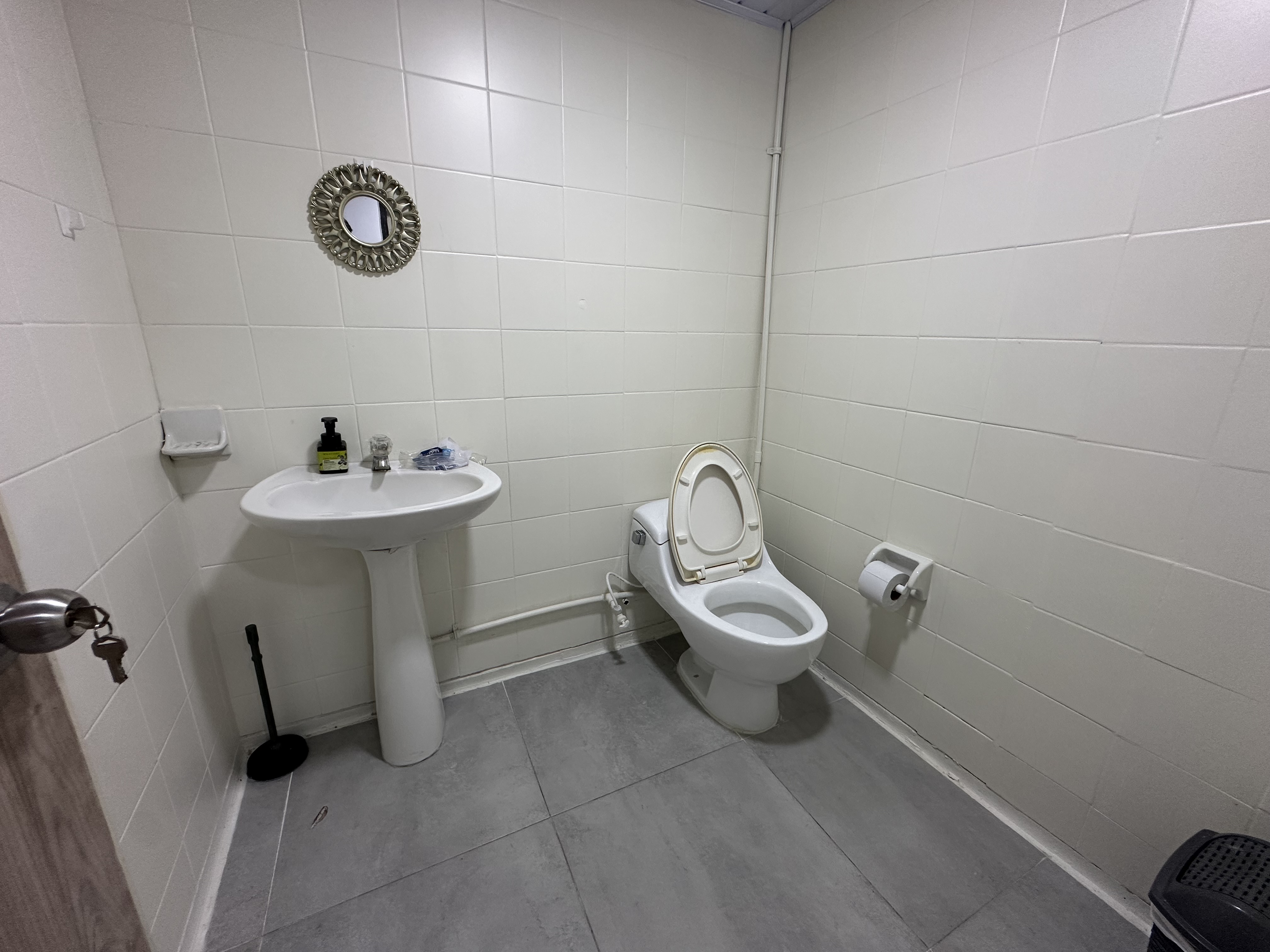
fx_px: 514
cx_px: 635
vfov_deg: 85.7
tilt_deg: -16.5
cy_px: 476
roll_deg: -1.1
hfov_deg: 102.1
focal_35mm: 14
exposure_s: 1/60
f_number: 2.2
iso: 160
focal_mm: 2.22
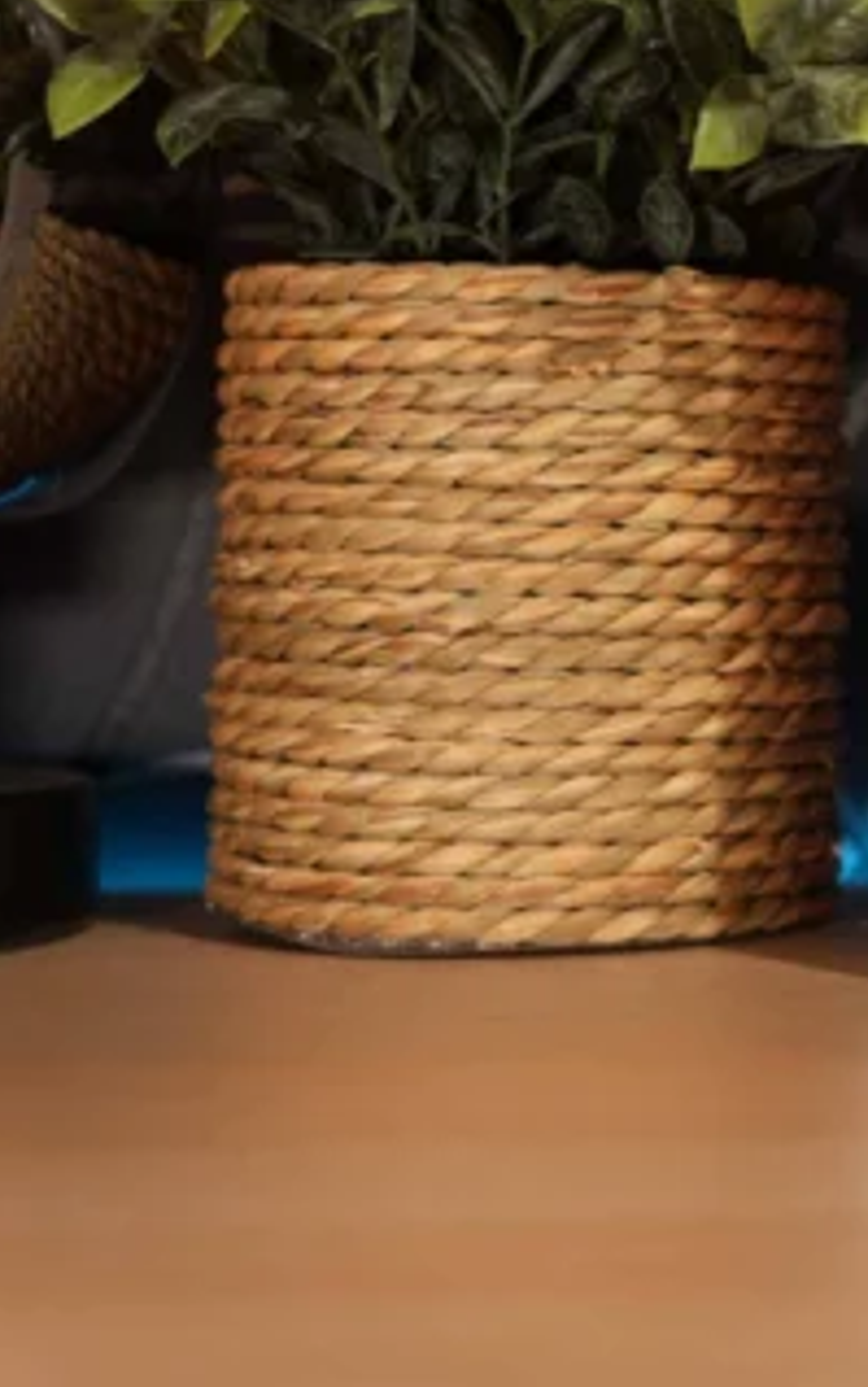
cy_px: 624
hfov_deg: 15.8
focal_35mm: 78
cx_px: 1199
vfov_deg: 26.6
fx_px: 2937
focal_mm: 26.9
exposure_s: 1/125
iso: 100
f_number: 2.8
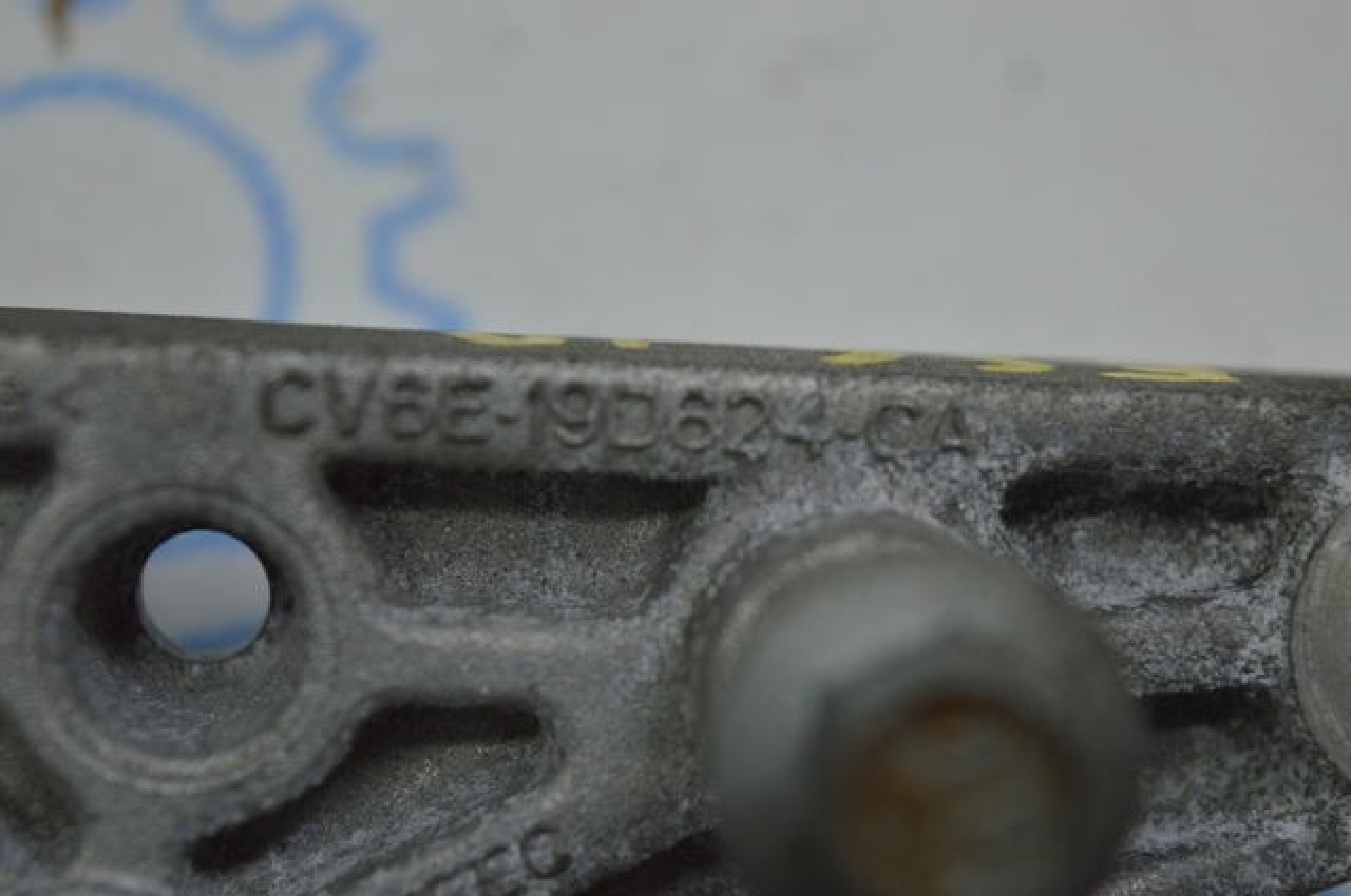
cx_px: 676
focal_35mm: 82
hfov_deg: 24.6
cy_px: 448
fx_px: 3092
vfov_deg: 16.5
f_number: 5.6
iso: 400
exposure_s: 1/80
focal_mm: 55
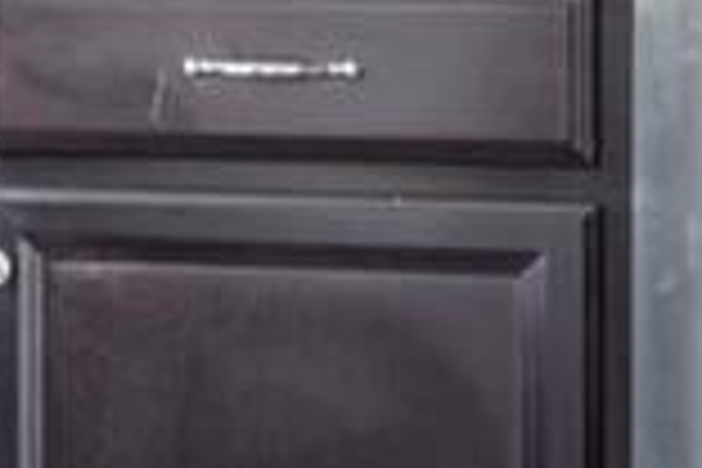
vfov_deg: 5.9
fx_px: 4485
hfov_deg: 8.4
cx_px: -824
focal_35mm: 230
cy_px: -160
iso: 250
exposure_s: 1
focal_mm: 35
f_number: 4
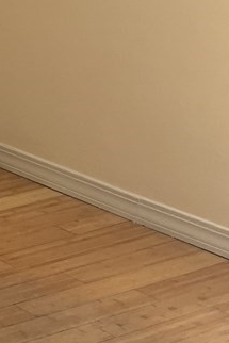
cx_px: -357
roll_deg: +0.9
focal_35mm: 129
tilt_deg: -11.3
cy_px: 26
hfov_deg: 9.3
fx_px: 1229
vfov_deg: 15.7
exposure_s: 1/122
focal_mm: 5.1
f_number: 1.6
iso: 64
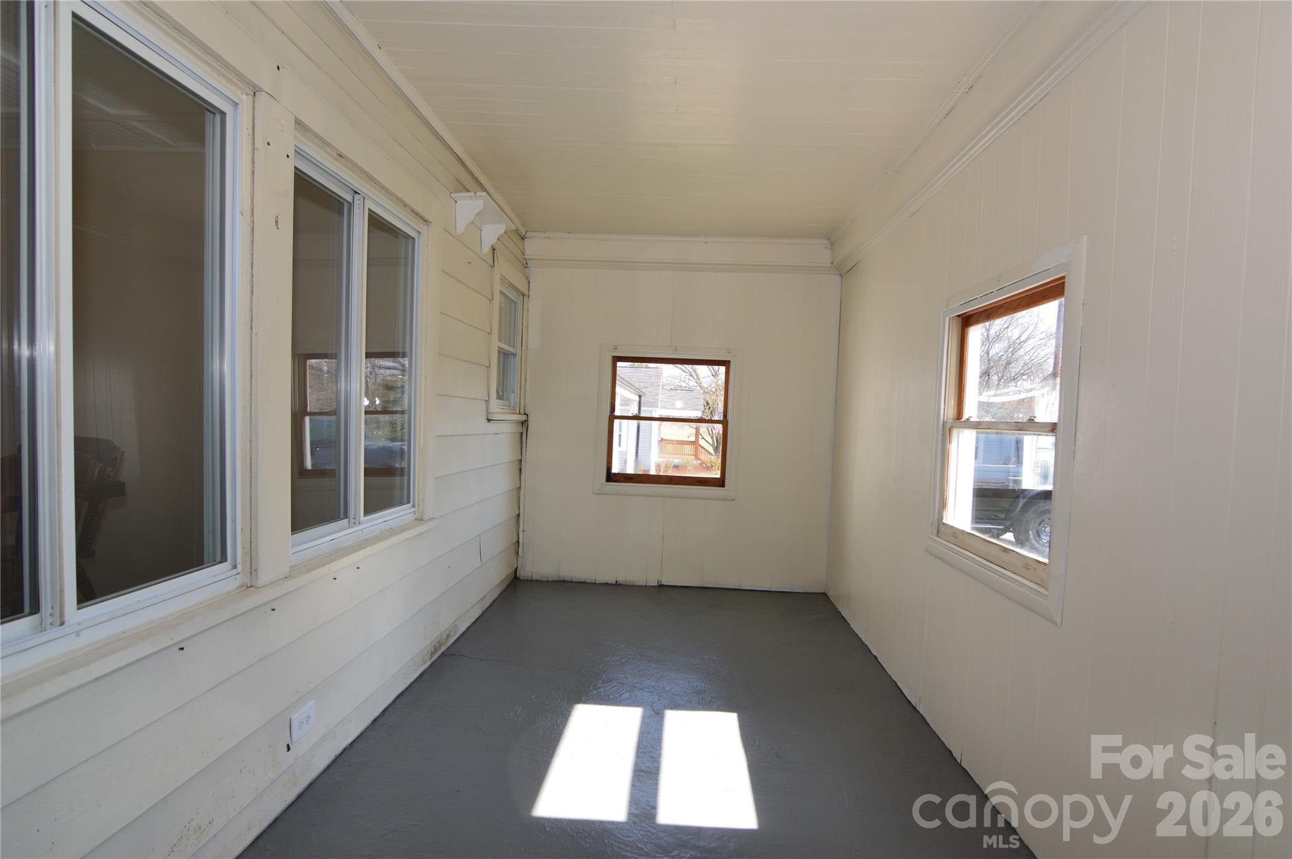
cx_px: 646
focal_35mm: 17
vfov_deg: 69.5
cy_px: 430
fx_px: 618
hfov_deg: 92.5
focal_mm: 11.5
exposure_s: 1/100
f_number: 5
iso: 100
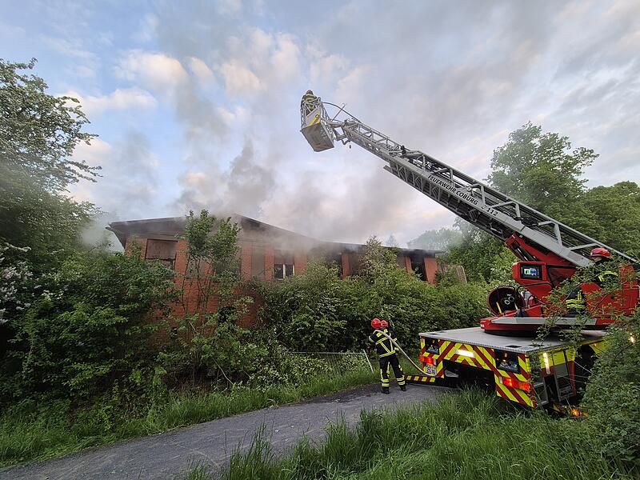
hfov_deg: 106.2
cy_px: 240
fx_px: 240
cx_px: 320
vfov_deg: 89.9
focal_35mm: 13
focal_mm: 2.2
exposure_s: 1/130
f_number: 2.2
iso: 50
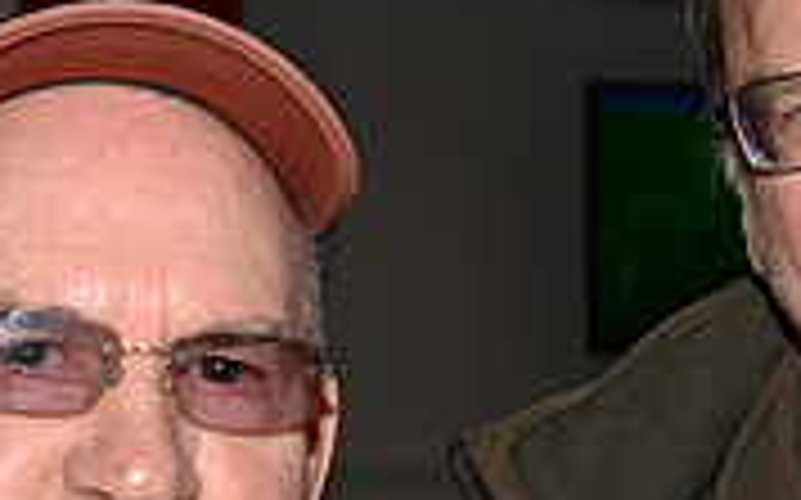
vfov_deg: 8.0
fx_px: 3578
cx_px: 879
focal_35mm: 164
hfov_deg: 12.6
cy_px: 382
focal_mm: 41
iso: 64
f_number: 7.1
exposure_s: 1/60
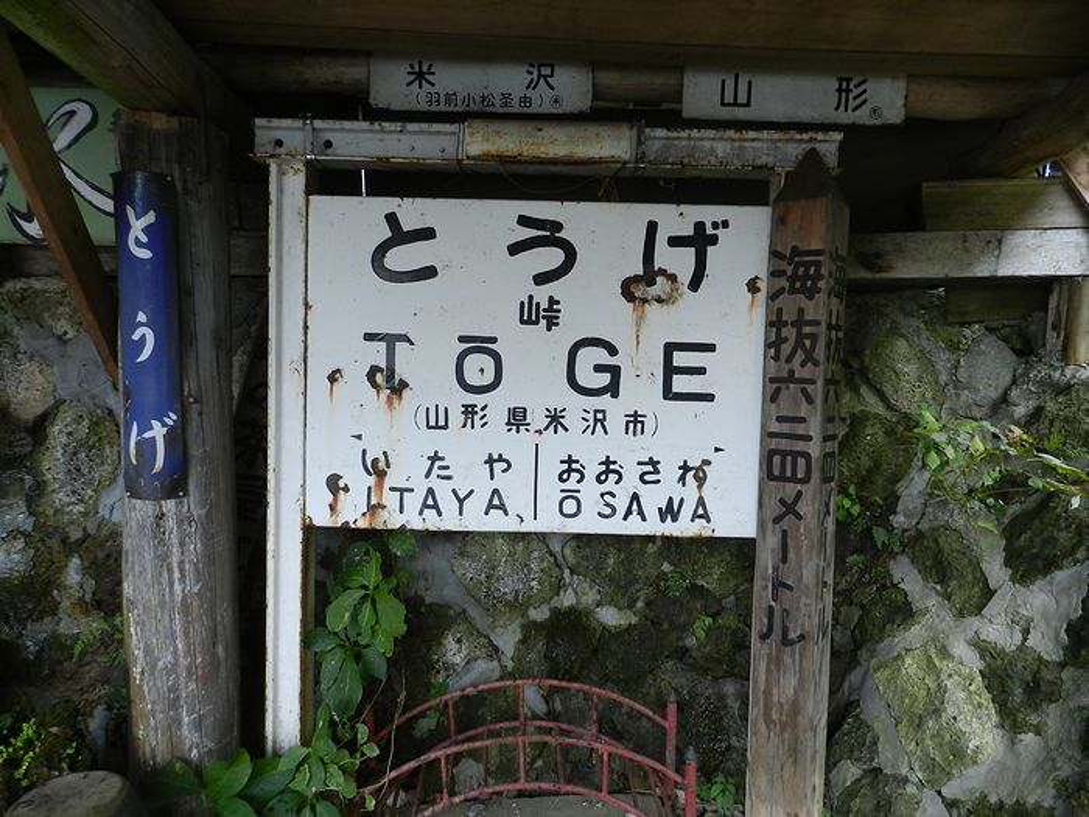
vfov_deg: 58.9
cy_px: 408
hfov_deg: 73.9
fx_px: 724
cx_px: 544
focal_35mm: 23
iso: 160
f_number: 3.4
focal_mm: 4
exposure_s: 1/60
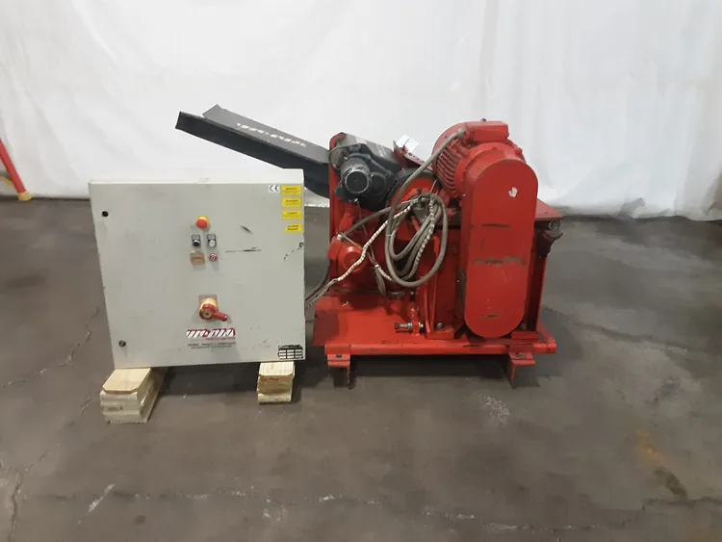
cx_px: 361
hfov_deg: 63.4
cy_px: 271
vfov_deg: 49.8
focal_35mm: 28
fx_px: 584
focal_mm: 2.9
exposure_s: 1/24
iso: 400
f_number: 1.9
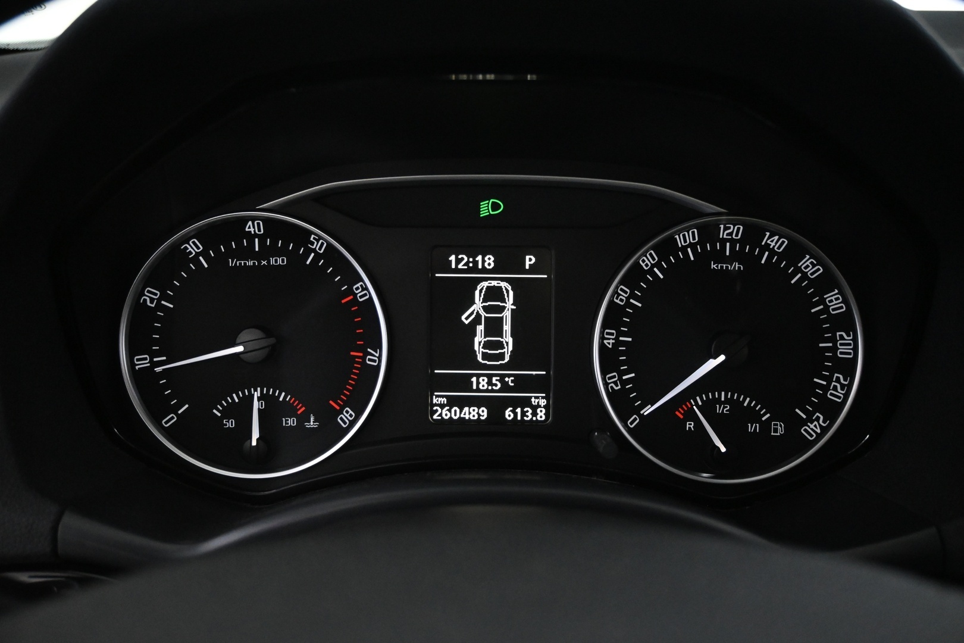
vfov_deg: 41.7
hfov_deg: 59.5
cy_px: 322
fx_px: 843
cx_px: 482
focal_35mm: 32
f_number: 4
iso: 4500
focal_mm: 21
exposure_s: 1/30
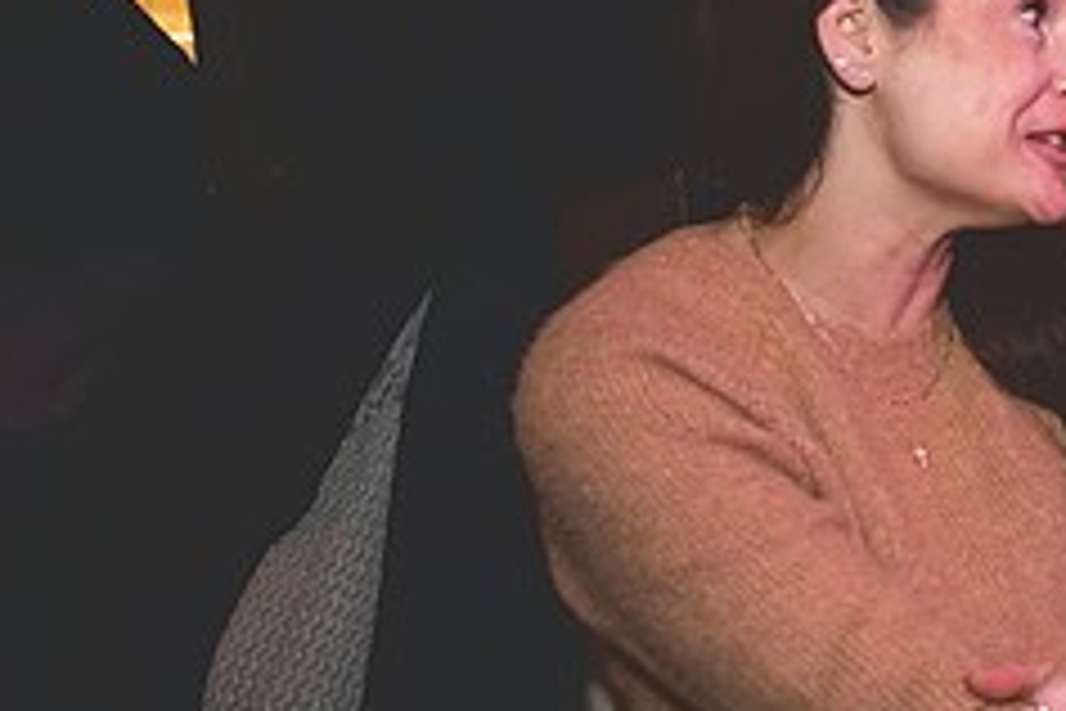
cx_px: 1244
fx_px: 2132
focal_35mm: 72
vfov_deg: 18.9
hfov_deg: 25.5
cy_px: 429
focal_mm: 28
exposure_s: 1/100
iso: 3200
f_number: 3.2
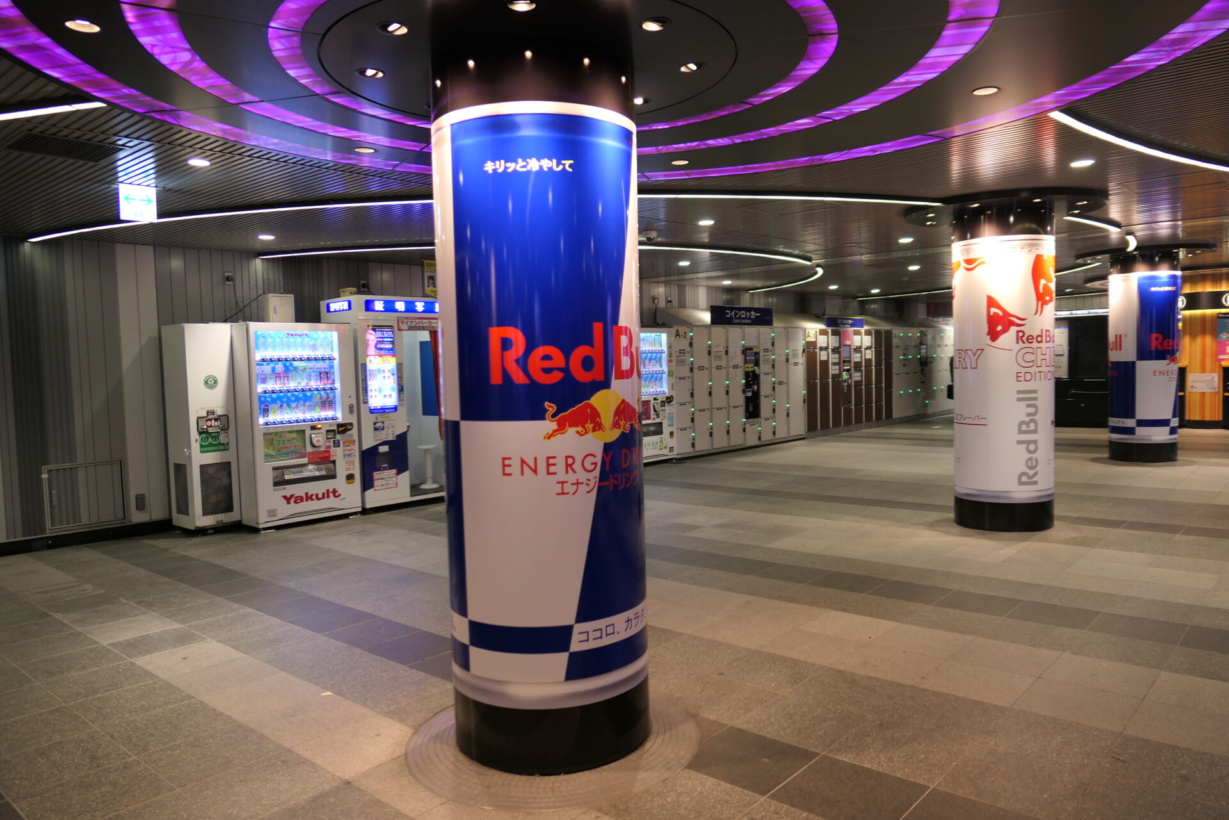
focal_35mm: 24
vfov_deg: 53.1
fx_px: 819
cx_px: 614
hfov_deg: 73.7
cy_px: 410
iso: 125
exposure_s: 1/80
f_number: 1.4
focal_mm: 8.8
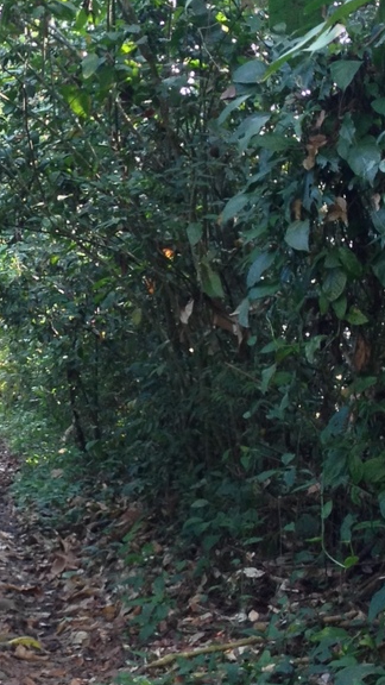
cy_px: 313
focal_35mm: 106
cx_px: -124
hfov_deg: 11.1
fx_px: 1924
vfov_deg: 20.2
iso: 64
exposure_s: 1/20
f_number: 2.4
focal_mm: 4.28
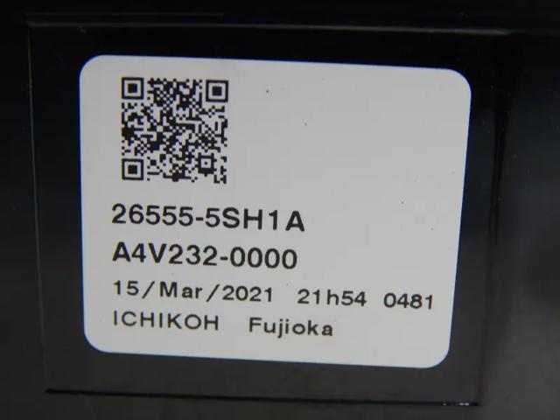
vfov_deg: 21.3
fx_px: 1116
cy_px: 210
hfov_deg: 28.2
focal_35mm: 69
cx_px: 280
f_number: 4.1
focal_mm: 12.3
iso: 400
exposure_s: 1/15
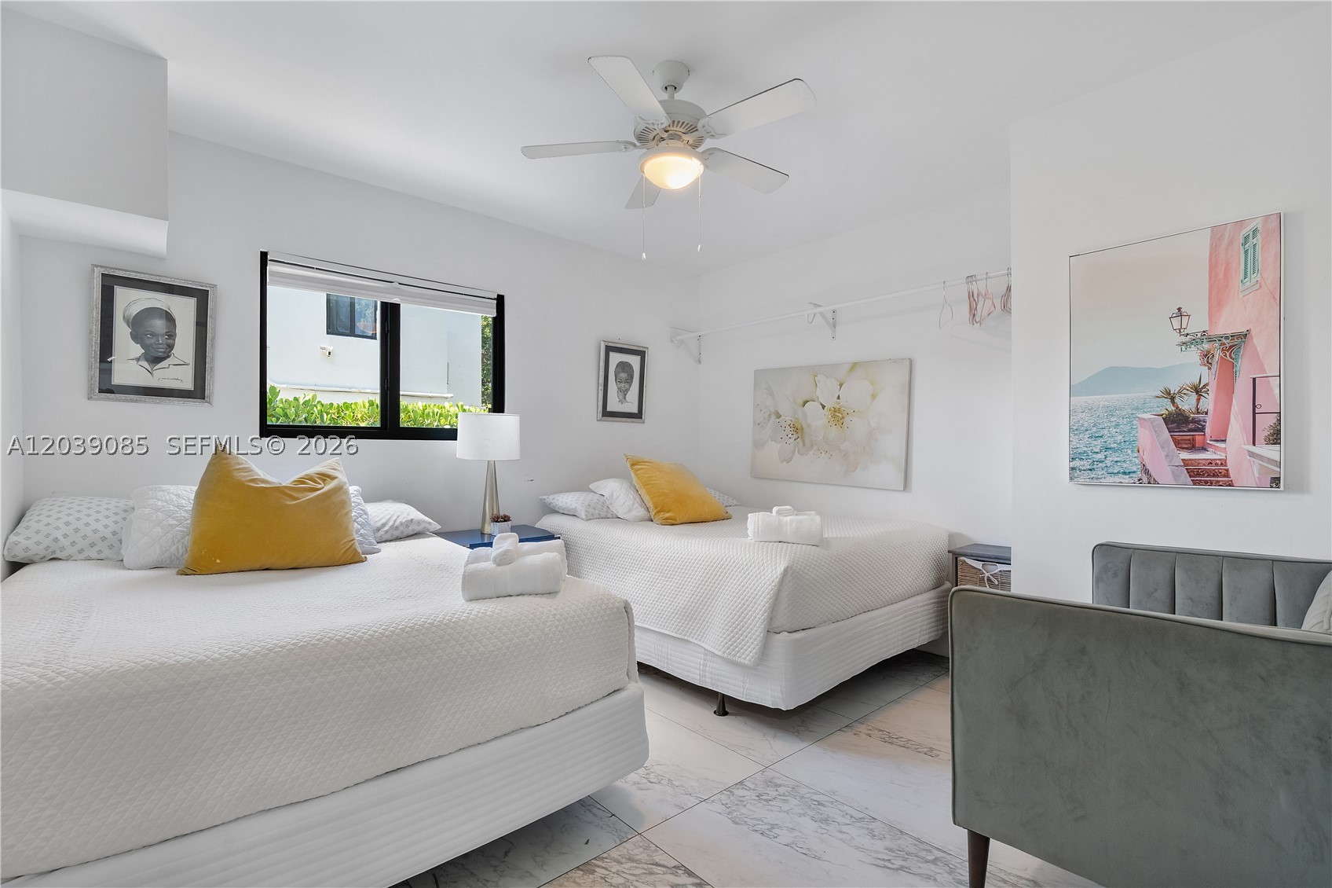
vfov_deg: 73.7
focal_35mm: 16
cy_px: 444
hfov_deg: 96.7
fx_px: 592
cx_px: 666
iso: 800
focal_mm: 16
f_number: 8
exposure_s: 1/20
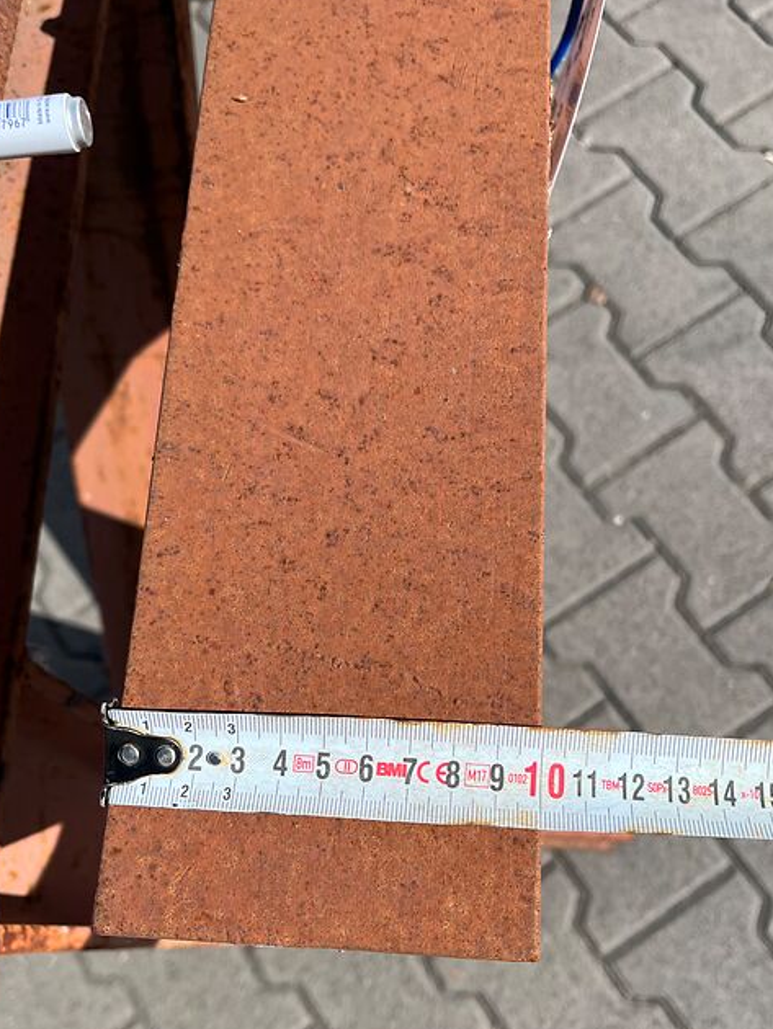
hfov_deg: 43.0
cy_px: 635
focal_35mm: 33
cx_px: 364
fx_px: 982
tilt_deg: -71.5
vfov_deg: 54.8
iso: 50
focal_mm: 5.1
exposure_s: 1/2825
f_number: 1.6
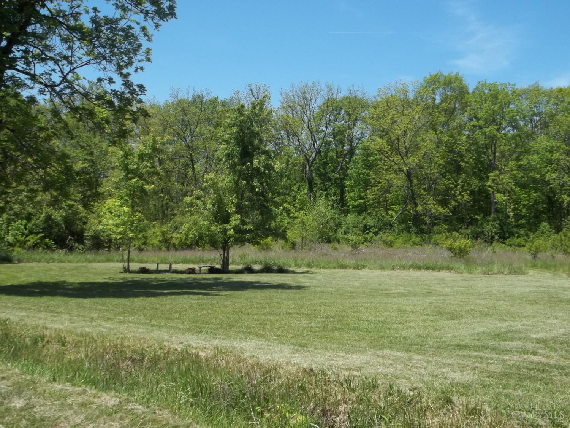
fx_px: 757
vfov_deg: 31.5
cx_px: 285
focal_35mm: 46
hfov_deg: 41.2
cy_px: 214
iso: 64
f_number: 8.8
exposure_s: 1/125
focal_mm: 8.3
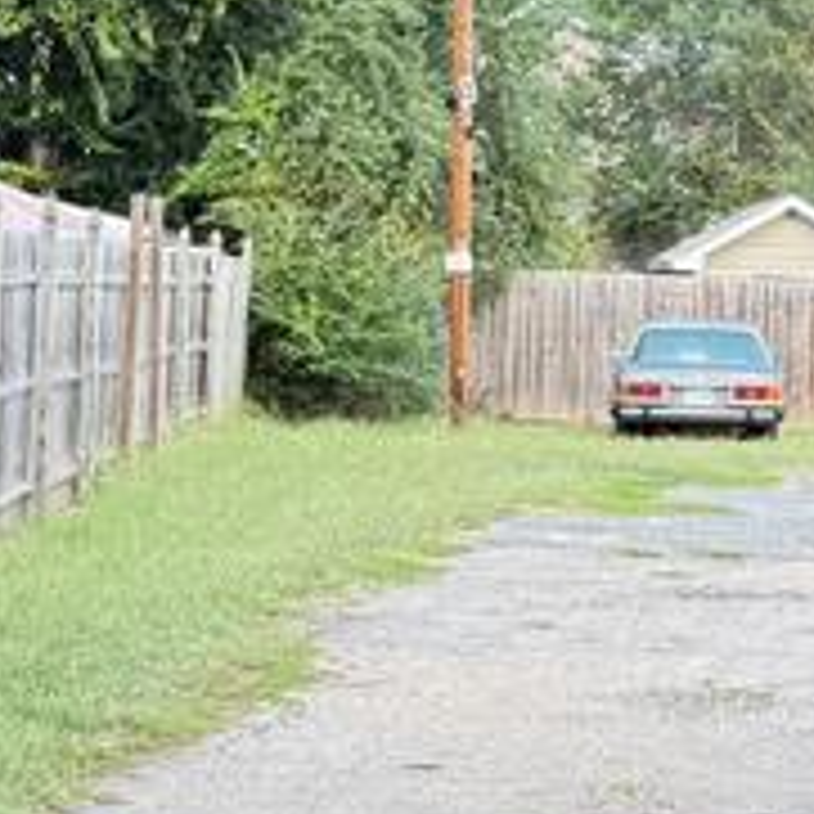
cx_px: 926
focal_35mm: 120
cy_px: 301
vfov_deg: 14.5
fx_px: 3193
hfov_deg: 14.2
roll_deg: -1.0
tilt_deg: +1.3
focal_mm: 6.76
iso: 200
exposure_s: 1/243
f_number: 1.78
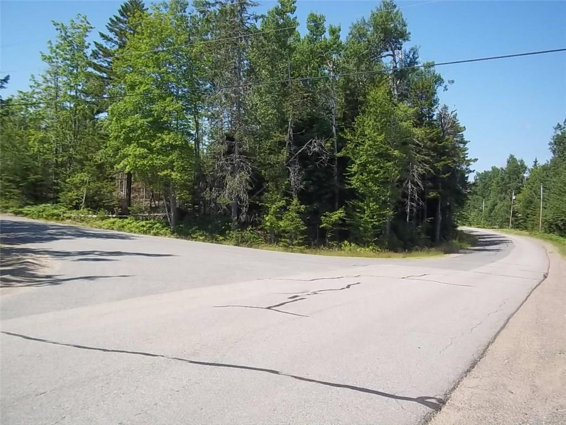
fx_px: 589
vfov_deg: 39.7
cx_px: 283
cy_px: 212
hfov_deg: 51.4
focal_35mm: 36
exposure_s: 1/160
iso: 80
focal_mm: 6.5
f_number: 8
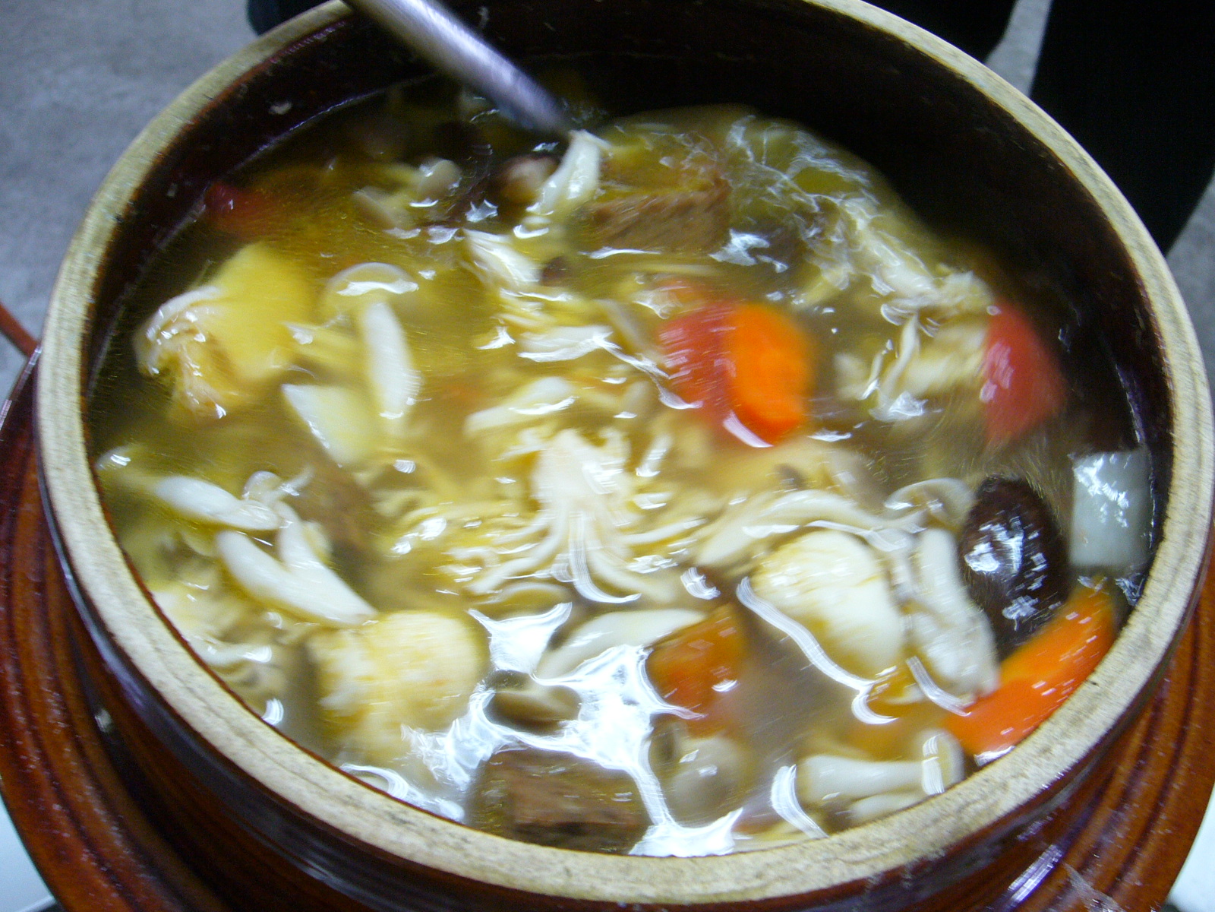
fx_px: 1228
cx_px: 608
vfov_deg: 40.7
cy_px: 456
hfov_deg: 52.6
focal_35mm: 35
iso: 160
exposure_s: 1/13
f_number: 2.8
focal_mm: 5.8
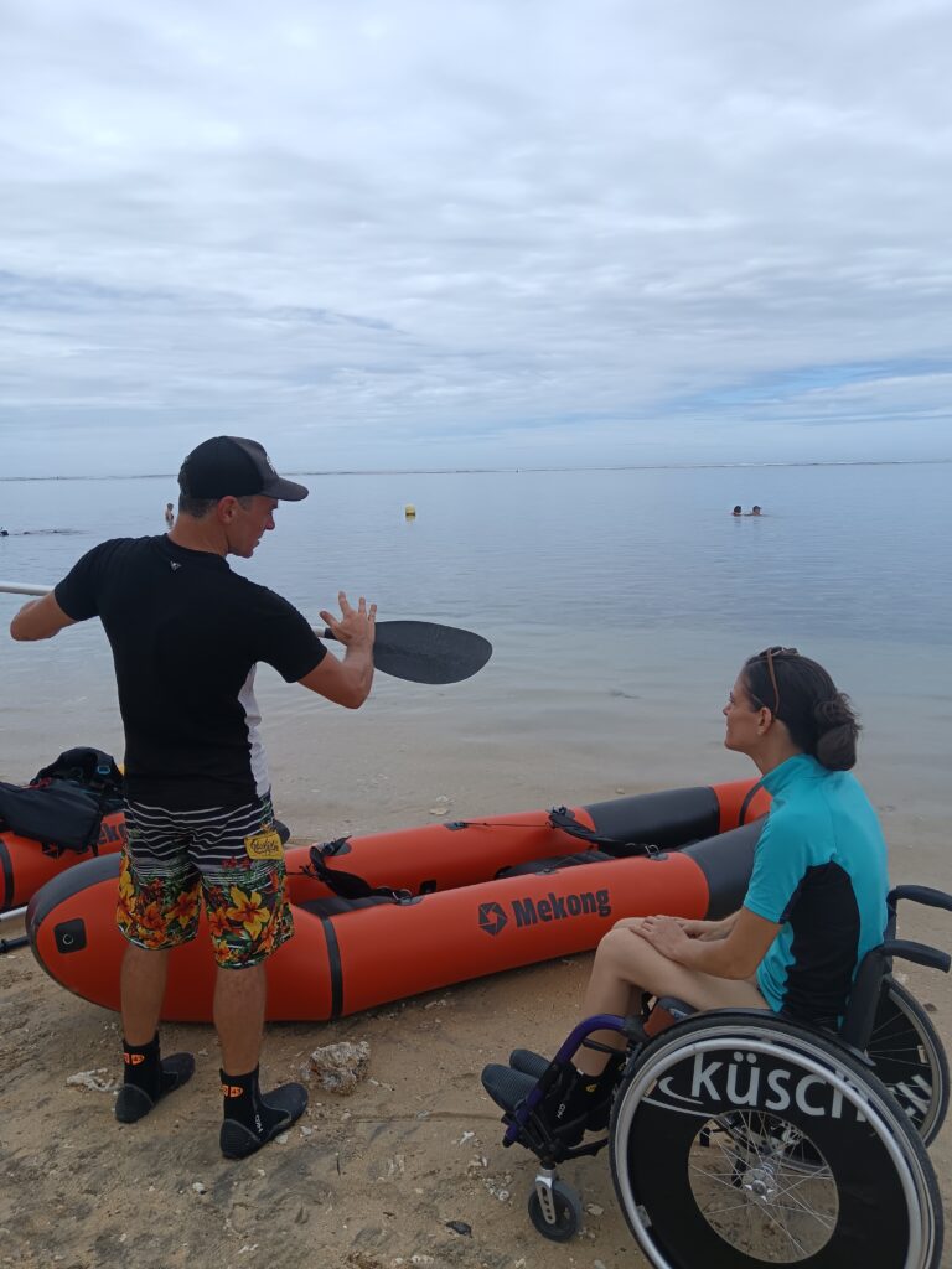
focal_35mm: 27
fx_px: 990
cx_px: 476
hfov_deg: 51.4
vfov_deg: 65.3
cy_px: 634
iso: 104
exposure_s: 1/1183
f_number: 1.9
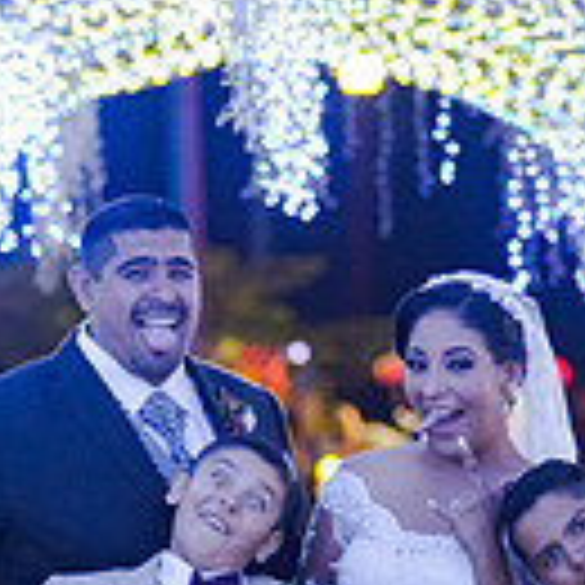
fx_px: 8107
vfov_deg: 4.1
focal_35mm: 424
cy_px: 709
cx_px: 216
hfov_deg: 4.1
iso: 2500
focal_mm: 112
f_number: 2.8
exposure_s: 1/100
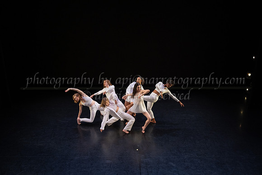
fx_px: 215
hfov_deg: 62.8
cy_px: 88
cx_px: 131
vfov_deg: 44.3
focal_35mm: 30
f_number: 5
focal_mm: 29.5
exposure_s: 1/400
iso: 800
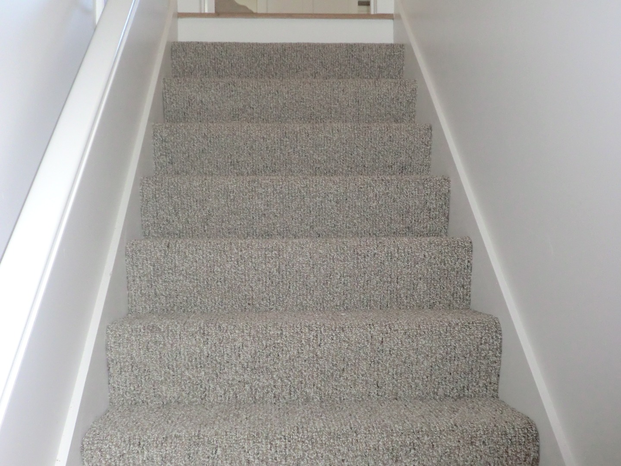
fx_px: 682
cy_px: 233
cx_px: 310
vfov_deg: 37.7
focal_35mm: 38
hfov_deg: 49.0
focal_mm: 6.9
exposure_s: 1/50
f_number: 3.9
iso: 400
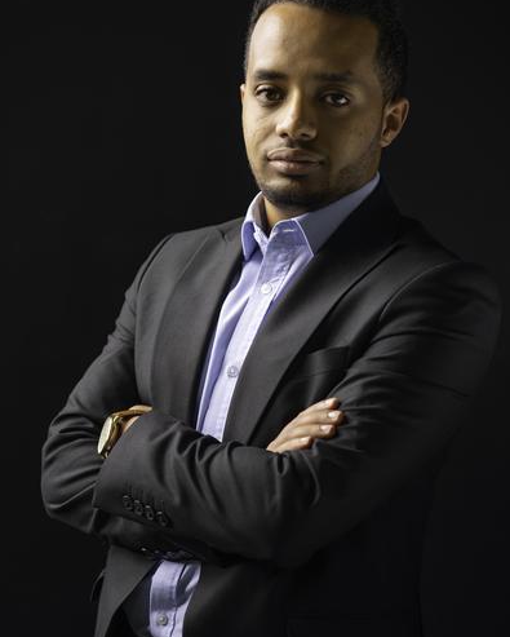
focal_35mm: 97
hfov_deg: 15.9
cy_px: 288
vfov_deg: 19.7
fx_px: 1828
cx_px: 257
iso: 160
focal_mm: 85
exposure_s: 1/200
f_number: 3.2
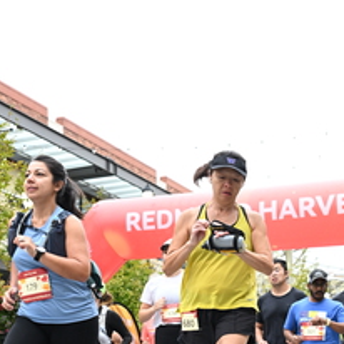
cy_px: 299
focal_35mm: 78
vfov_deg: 21.7
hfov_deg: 22.1
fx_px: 878
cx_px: 208
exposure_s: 1/640
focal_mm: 34.5
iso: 2000
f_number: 4
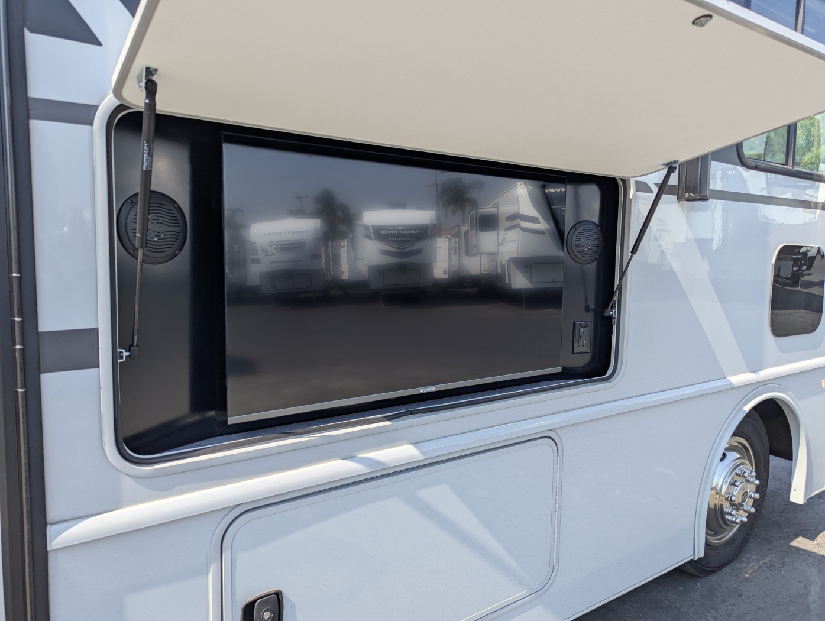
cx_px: 412
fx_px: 573
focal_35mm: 24
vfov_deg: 56.9
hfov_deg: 71.5
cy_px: 310
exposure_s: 1/833
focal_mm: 6.81
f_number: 1.85
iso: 44
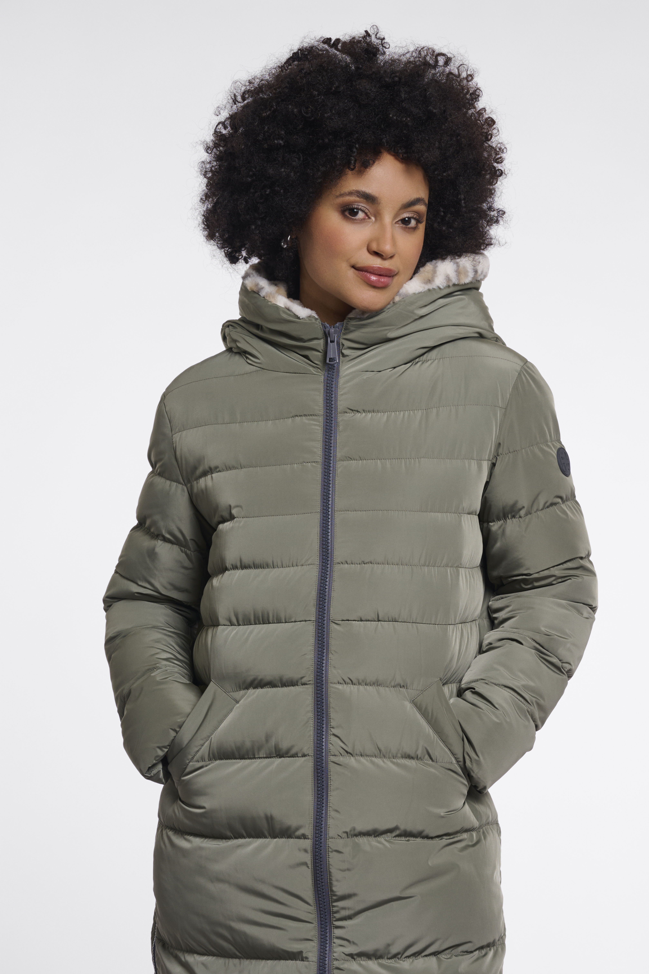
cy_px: 487
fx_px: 2055
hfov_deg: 17.9
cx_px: 324
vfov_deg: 26.7
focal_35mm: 76
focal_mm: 76
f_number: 8
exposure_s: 1/160
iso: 125
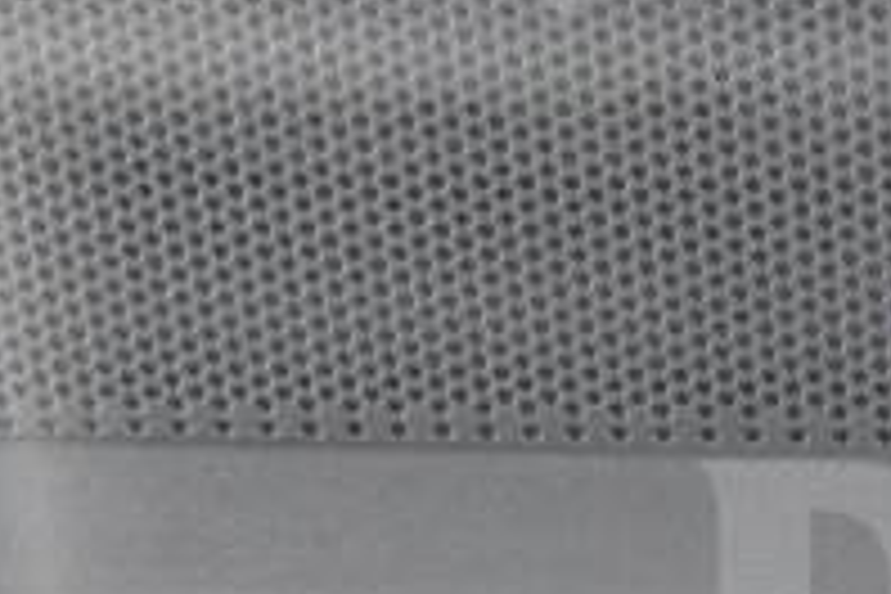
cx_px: 1102
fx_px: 6299
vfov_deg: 5.4
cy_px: 817
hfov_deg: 8.0
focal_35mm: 255
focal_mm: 55
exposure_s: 1/100
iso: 14400
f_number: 5.6
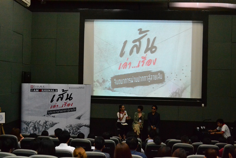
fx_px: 315
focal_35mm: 48
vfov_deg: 28.1
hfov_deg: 41.1
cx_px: 118
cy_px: 79
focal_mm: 32
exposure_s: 1/100
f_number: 5
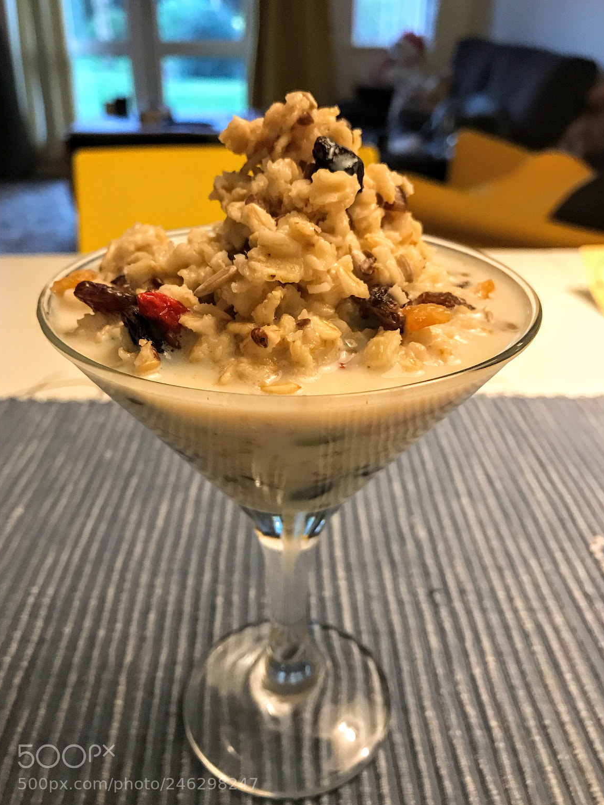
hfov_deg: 48.2
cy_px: 408
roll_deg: +1.3
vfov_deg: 61.7
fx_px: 675
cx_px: 298
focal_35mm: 29
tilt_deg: -27.6
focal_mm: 3.99
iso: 100
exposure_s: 1/17
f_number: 1.8
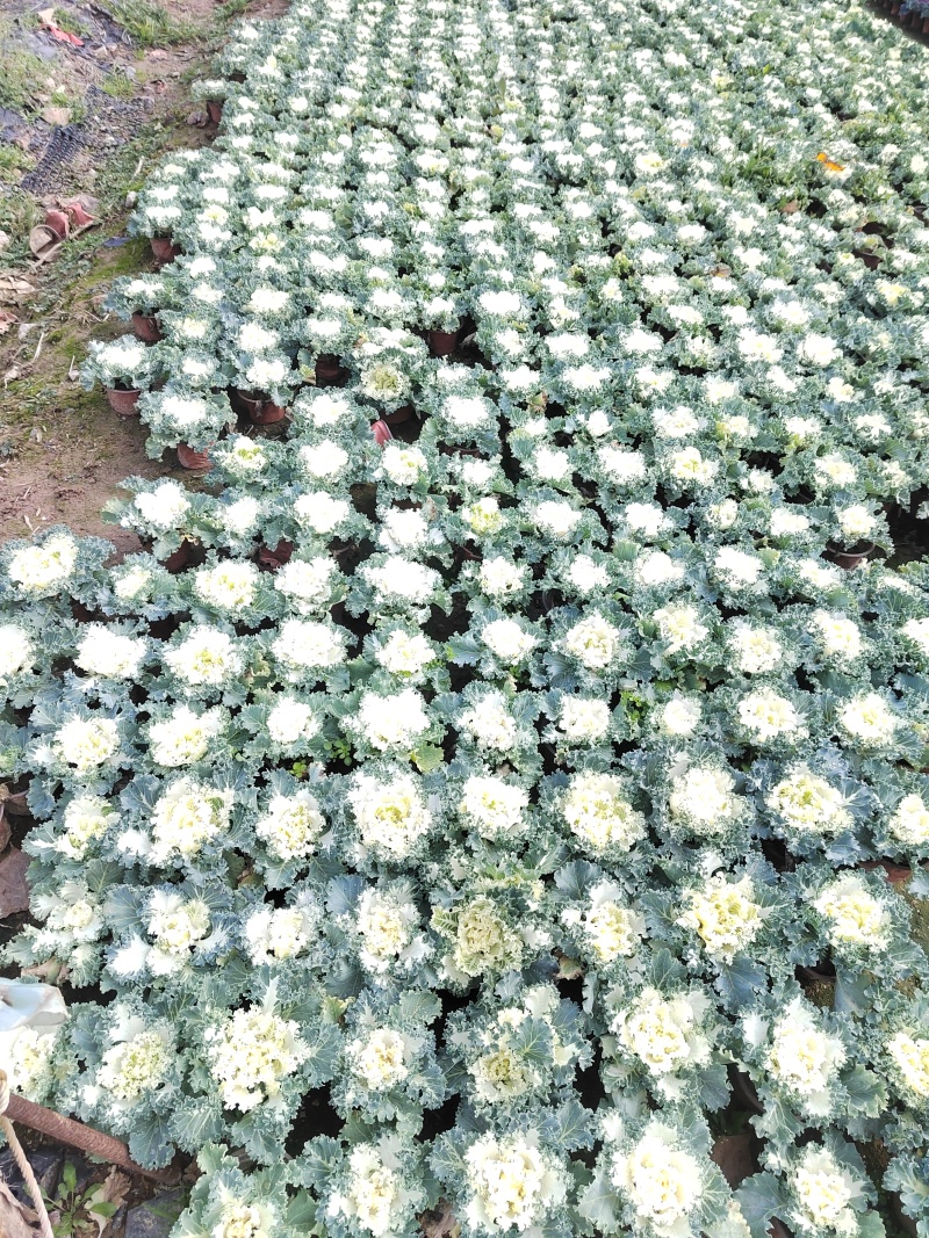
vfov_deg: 73.9
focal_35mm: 23
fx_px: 823
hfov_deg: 58.9
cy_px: 619
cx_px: 464
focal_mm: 5.52
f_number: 1.9
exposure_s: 1/1491
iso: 422
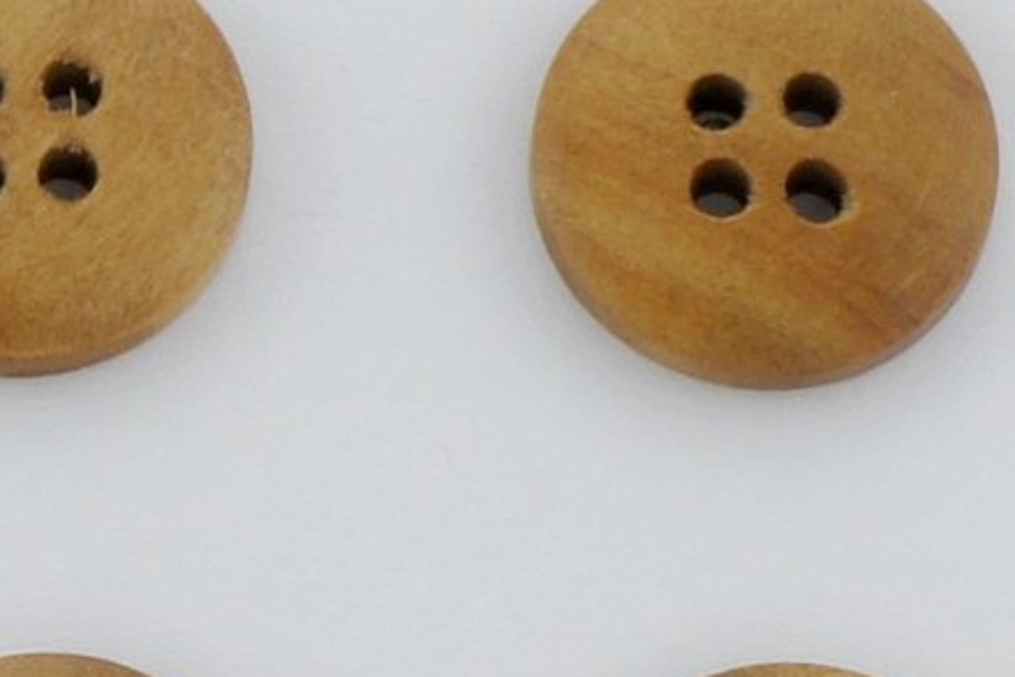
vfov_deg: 8.1
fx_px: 4767
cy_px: 536
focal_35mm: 169
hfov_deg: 12.1
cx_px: 409
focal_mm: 55
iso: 200
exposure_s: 1/320
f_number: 9
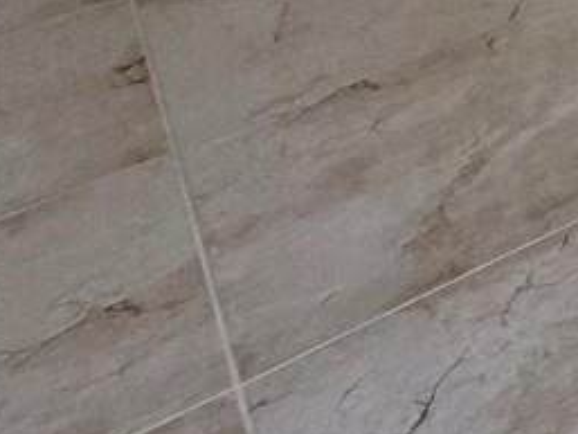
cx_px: 1588
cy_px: -814
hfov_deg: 12.7
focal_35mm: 87
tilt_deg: -2.0
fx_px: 1453
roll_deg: +1.3
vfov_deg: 11.4
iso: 200
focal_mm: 2.22
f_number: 2.2
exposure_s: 1/120
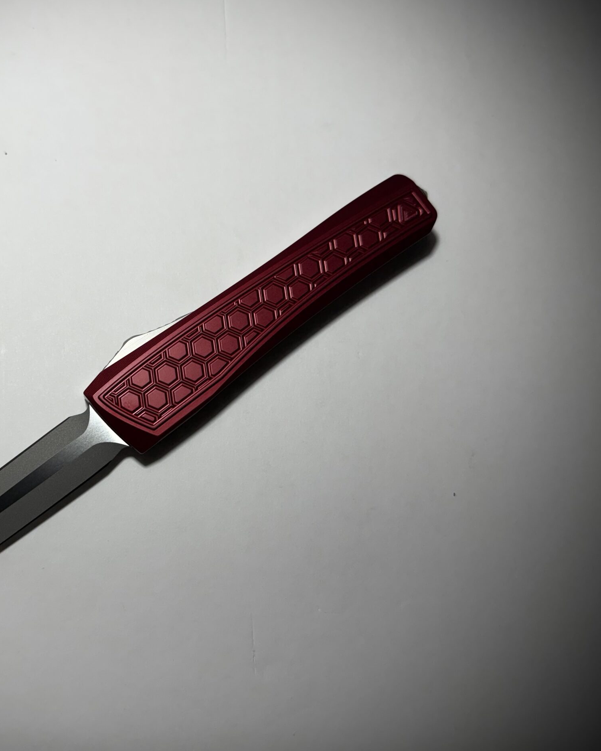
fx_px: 712
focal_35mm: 32
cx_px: 153
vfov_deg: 55.7
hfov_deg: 44.3
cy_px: 374
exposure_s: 1/2703
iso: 80
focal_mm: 6.76
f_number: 1.78
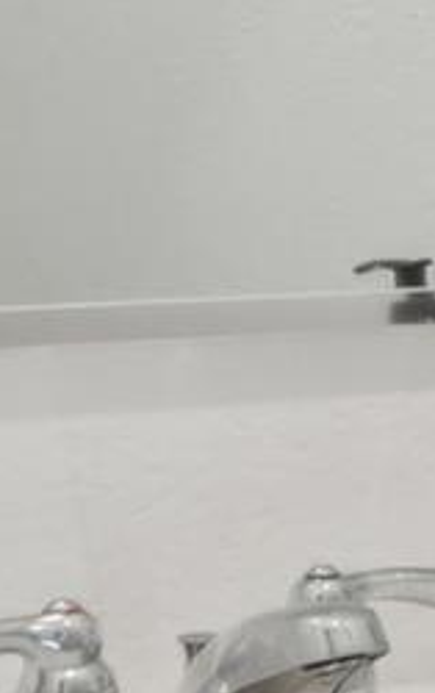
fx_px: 2363
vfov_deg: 16.4
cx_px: 862
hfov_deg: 9.8
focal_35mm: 125
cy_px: 21
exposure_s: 1/15
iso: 400
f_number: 8
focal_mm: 10
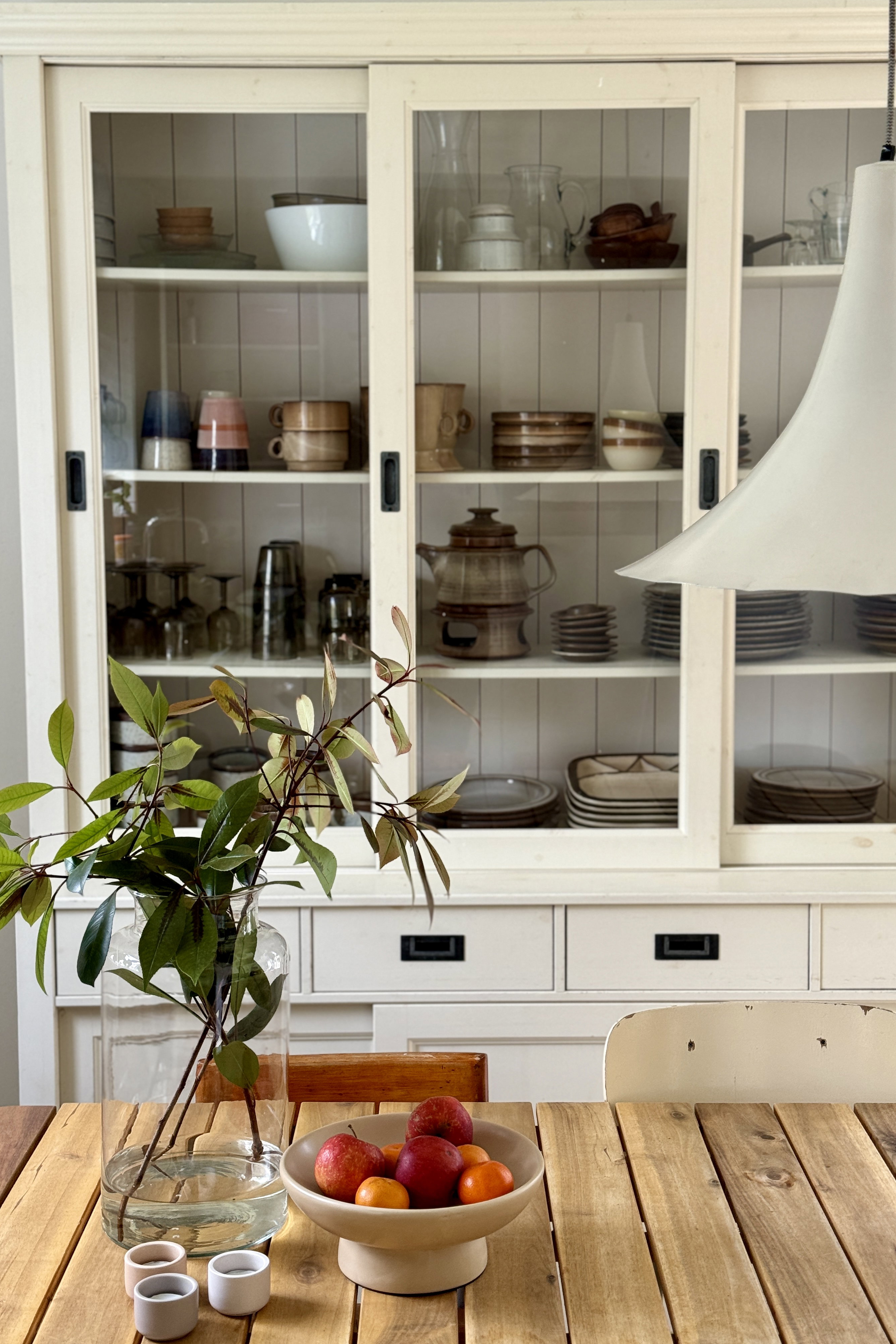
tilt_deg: -7.2
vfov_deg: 39.6
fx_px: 1867
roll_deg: +0.3
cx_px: 437
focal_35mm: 50
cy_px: 671
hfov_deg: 27.0
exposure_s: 1/60
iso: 125
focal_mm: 6.76
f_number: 1.78
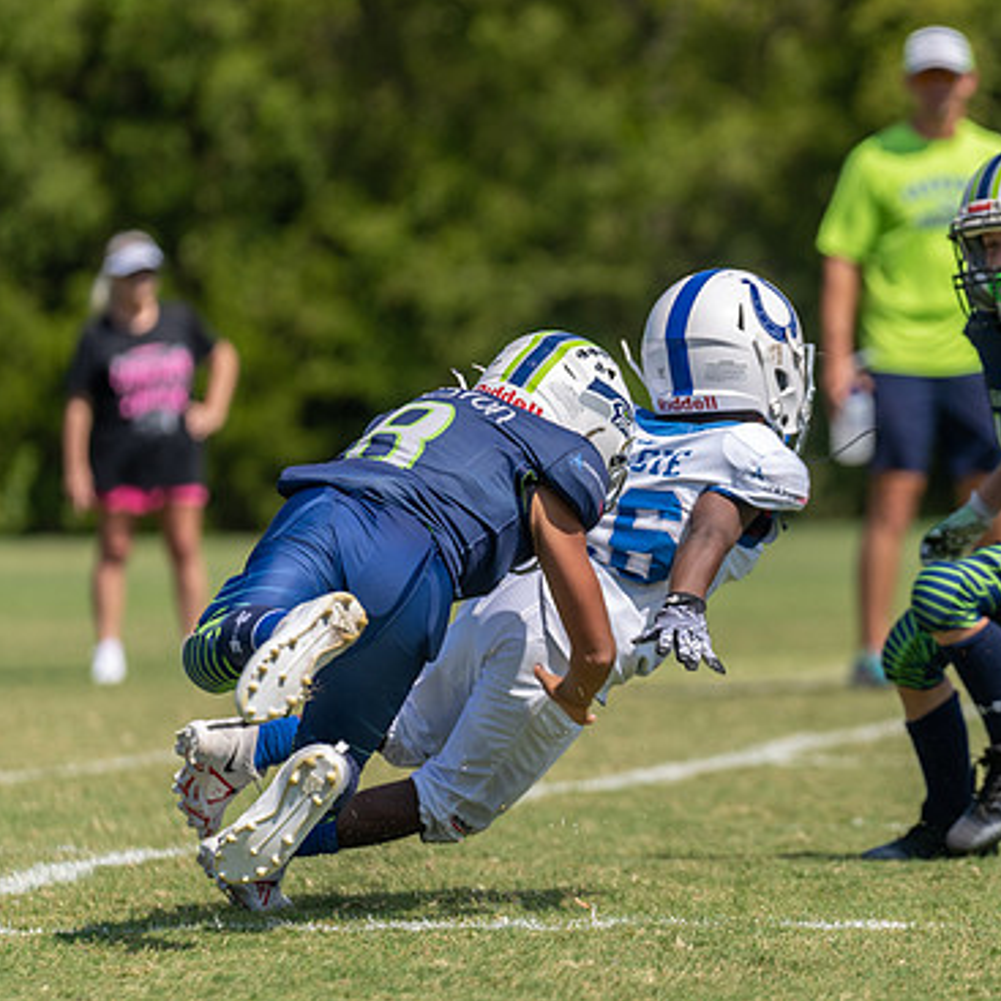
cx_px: 728
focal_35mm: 349
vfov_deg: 5.0
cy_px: 473
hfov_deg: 5.0
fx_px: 11418
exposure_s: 1/1600
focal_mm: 200
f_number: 3.5
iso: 100
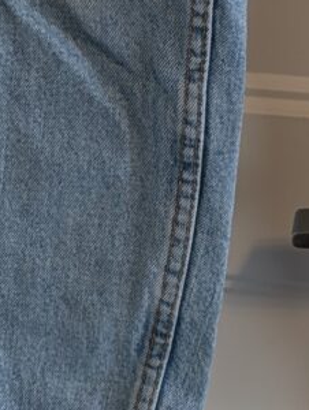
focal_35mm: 164
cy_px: -530
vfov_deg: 10.5
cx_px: 265
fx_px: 1946
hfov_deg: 9.0
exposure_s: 1/30
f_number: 1.68
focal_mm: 6.9
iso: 74
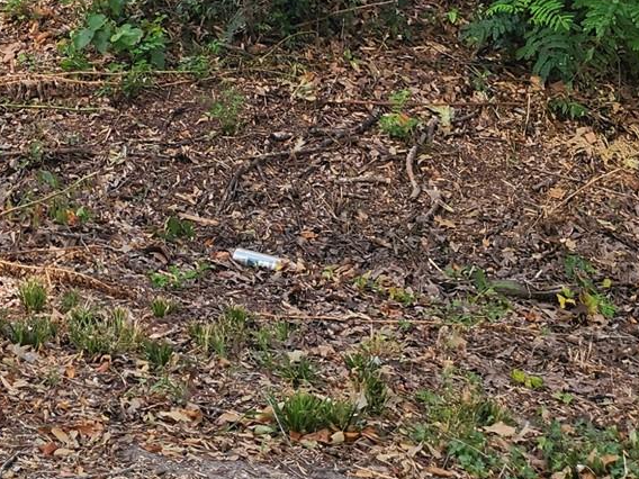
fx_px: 1532
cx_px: -34
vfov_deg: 15.4
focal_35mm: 83
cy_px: -378
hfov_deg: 22.4
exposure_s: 1/180
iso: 50
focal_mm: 5.4
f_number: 1.8
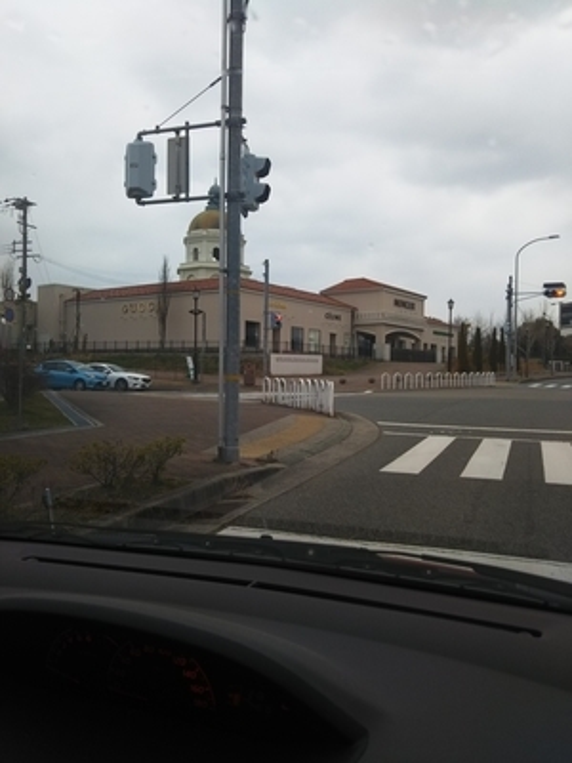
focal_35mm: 30
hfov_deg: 46.8
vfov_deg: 60.0
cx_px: 286
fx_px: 661
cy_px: 382
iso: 40
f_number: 2.2
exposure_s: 1/253
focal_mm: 4
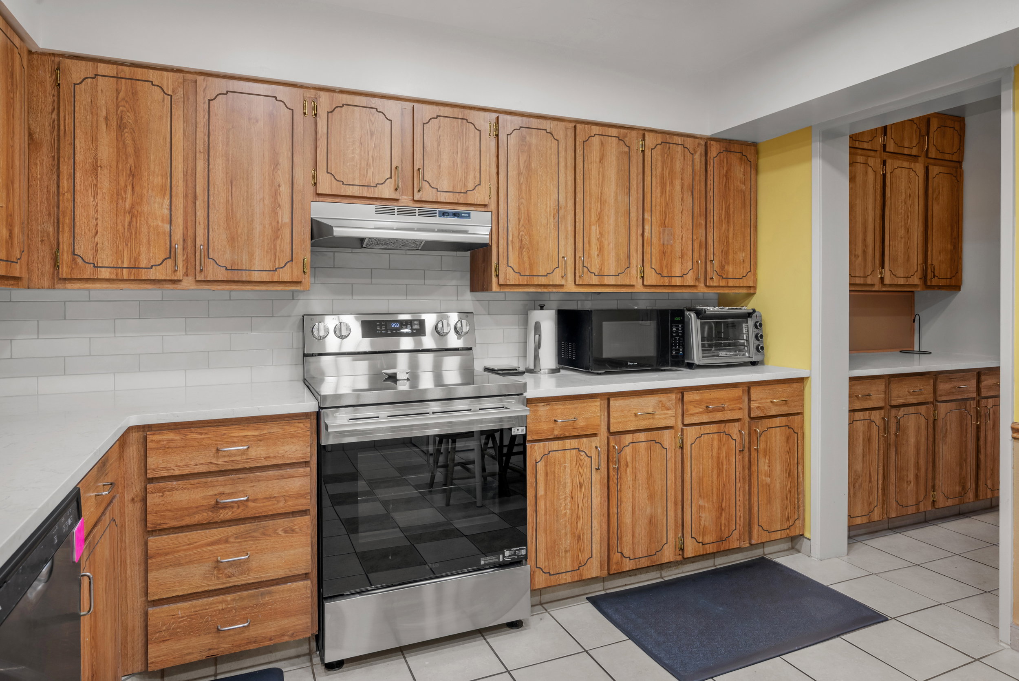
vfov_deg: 59.5
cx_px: 510
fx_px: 595
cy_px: 340
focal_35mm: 21
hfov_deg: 81.2
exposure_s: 1/1.67
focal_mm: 21
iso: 500
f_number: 8
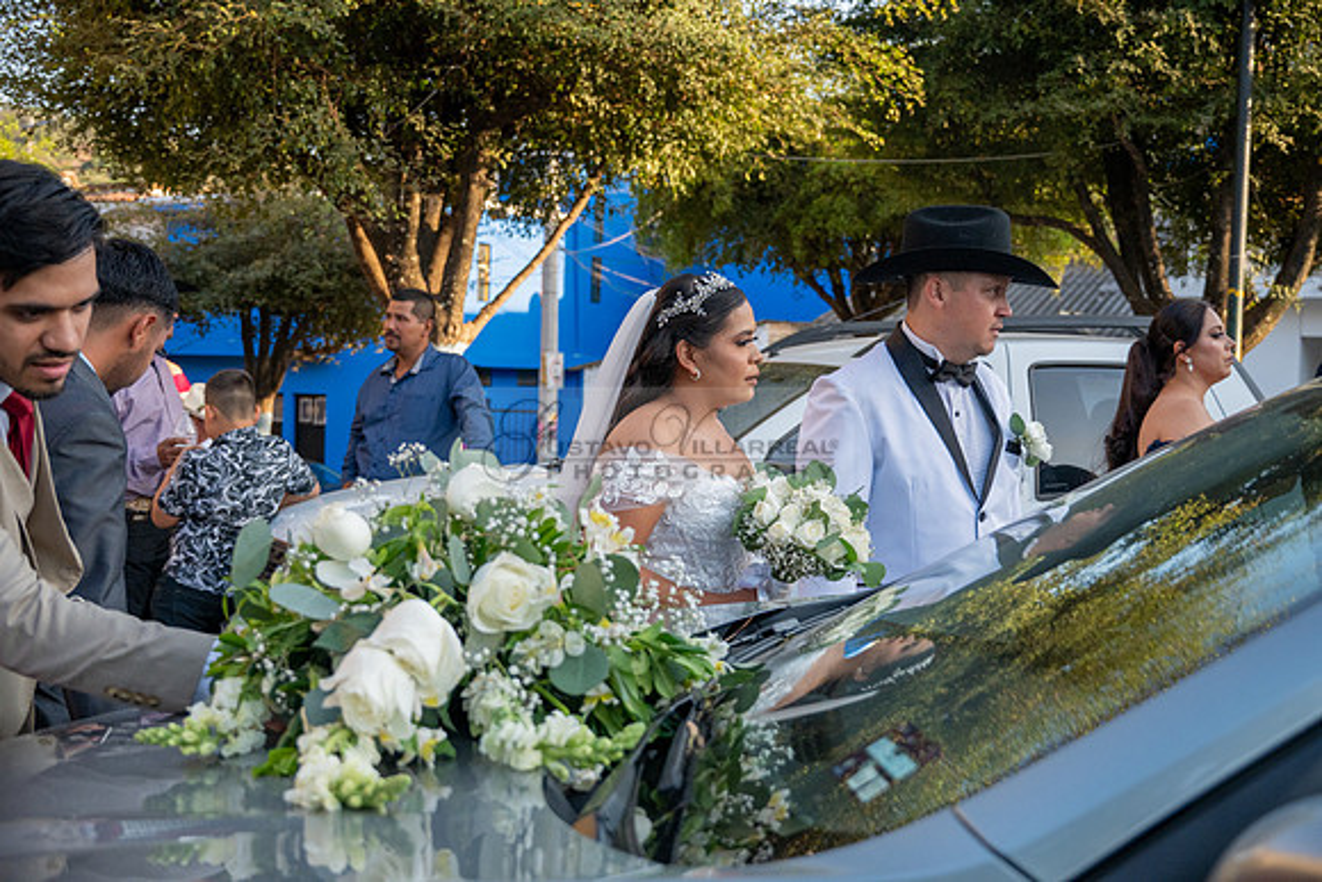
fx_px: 1726
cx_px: 661
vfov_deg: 28.7
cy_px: 441
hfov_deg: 41.9
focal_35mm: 47
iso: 1000
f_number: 5.3
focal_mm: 47
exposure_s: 1/1600
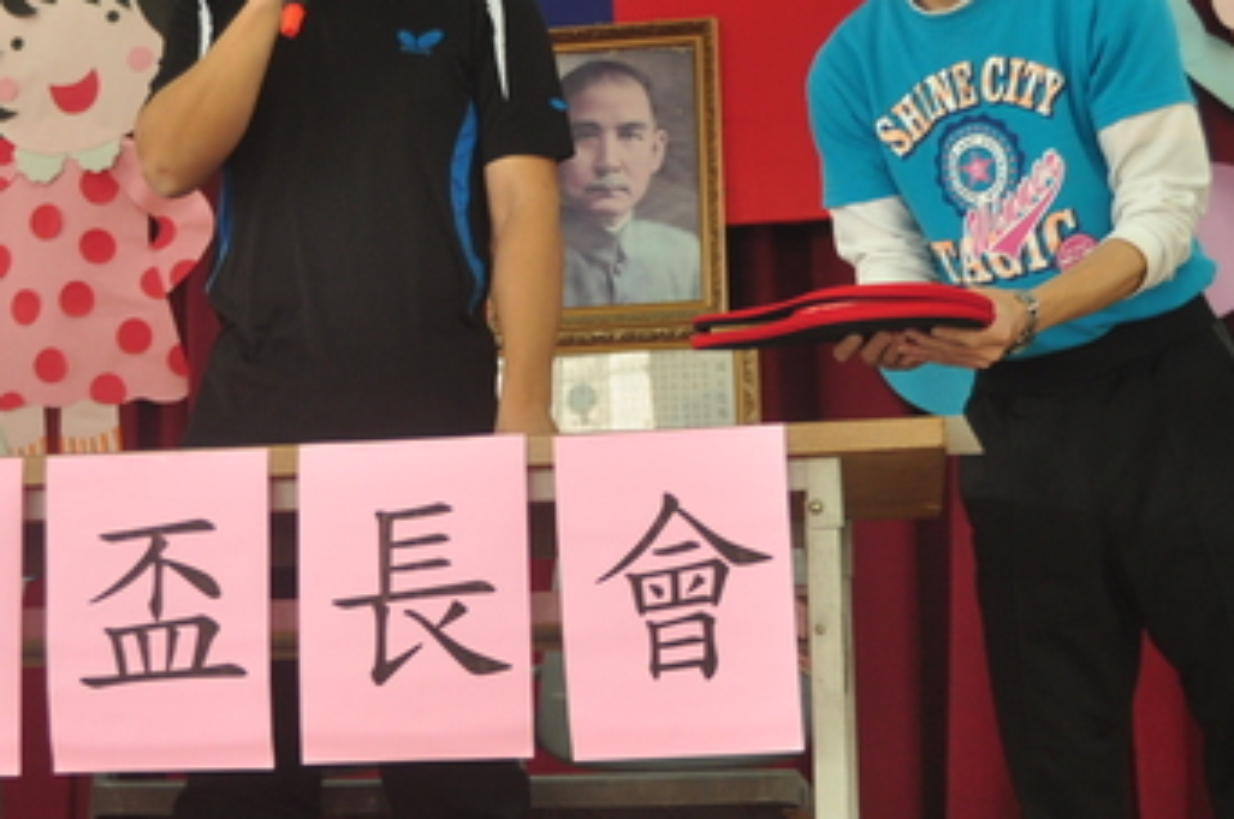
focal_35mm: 92
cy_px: 355
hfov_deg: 22.1
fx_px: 3149
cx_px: 426
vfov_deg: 14.8
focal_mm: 30
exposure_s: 1/125
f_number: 3.5
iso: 400
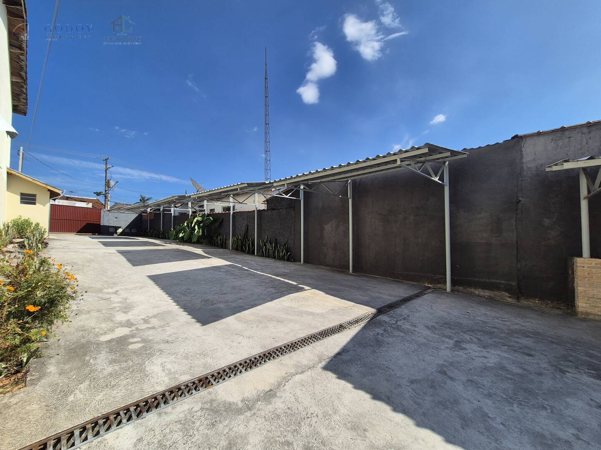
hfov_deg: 106.2
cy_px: 225
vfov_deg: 89.9
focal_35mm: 13
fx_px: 226
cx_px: 300
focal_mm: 2.2
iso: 50
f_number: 2.2
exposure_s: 1/2512
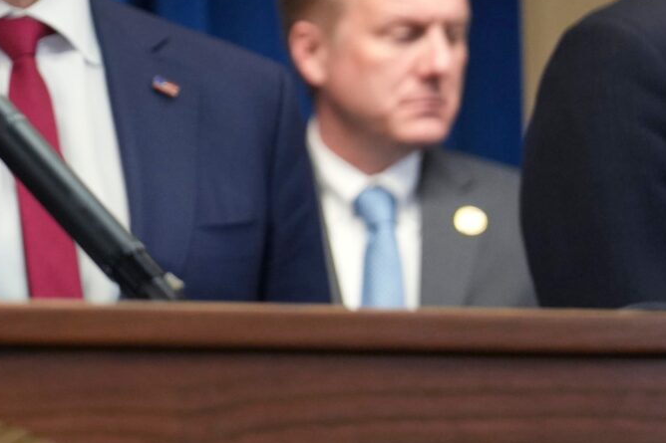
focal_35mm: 184
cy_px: 151
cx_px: -582
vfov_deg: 7.5
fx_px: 3403
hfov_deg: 10.4
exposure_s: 1/250
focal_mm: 48
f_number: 3.2
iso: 1600
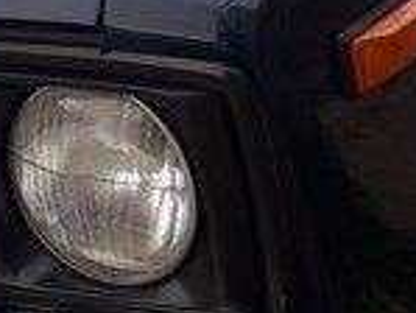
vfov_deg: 11.6
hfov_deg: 15.7
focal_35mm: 124
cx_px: 34
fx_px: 1491
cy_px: -127
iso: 40
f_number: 1.9
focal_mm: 3.7
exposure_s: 1/196
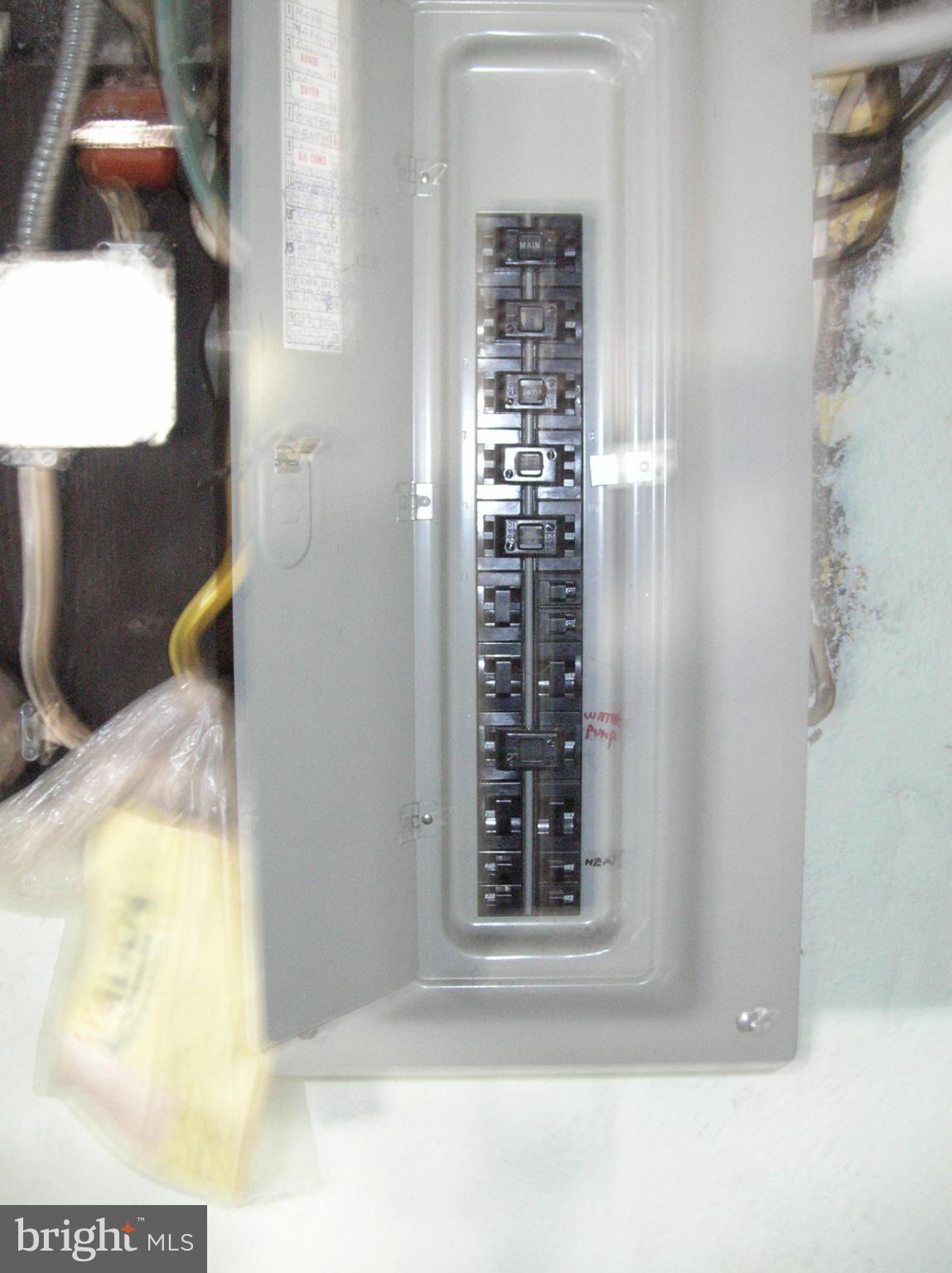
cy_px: 636
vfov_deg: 51.4
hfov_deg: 39.6
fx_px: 1322
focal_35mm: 36
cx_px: 476
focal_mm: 6
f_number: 2.7
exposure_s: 1.4
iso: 300
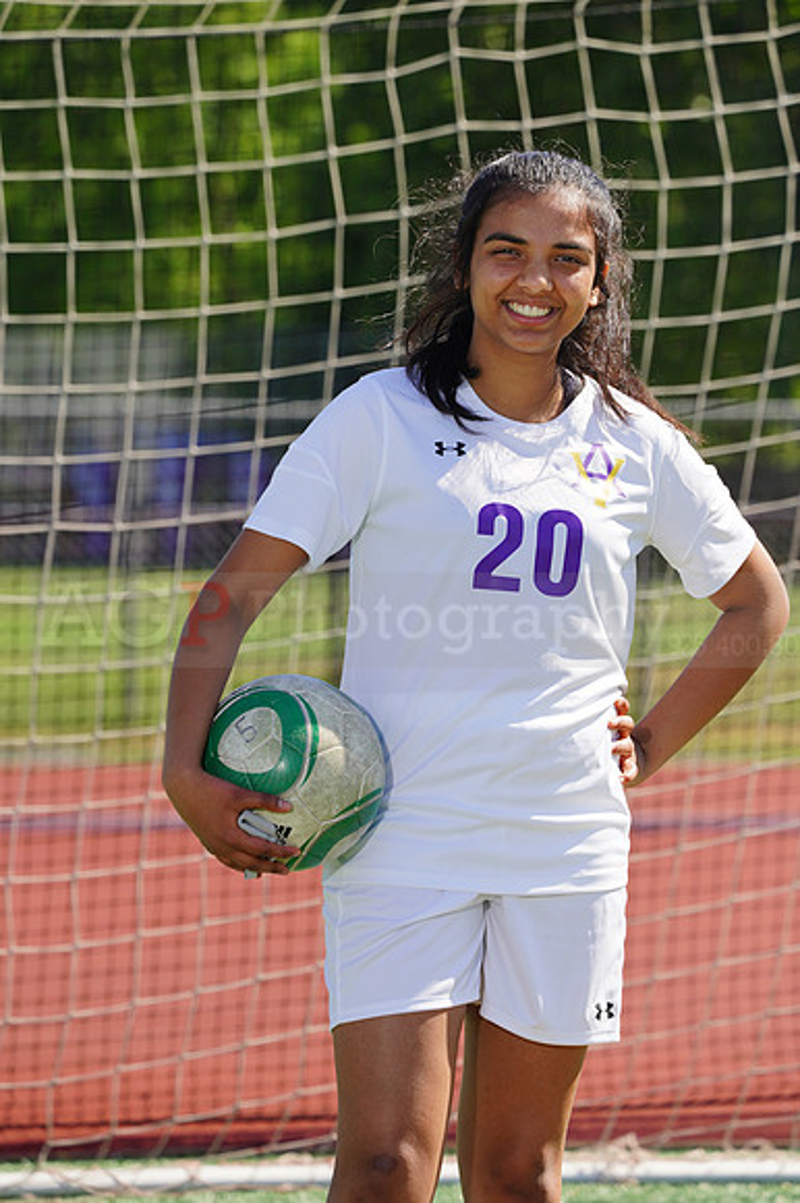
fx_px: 11012
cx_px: 400
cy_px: 602
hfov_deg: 4.2
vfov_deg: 6.2
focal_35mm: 330
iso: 200
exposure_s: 1/250
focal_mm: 330
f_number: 11
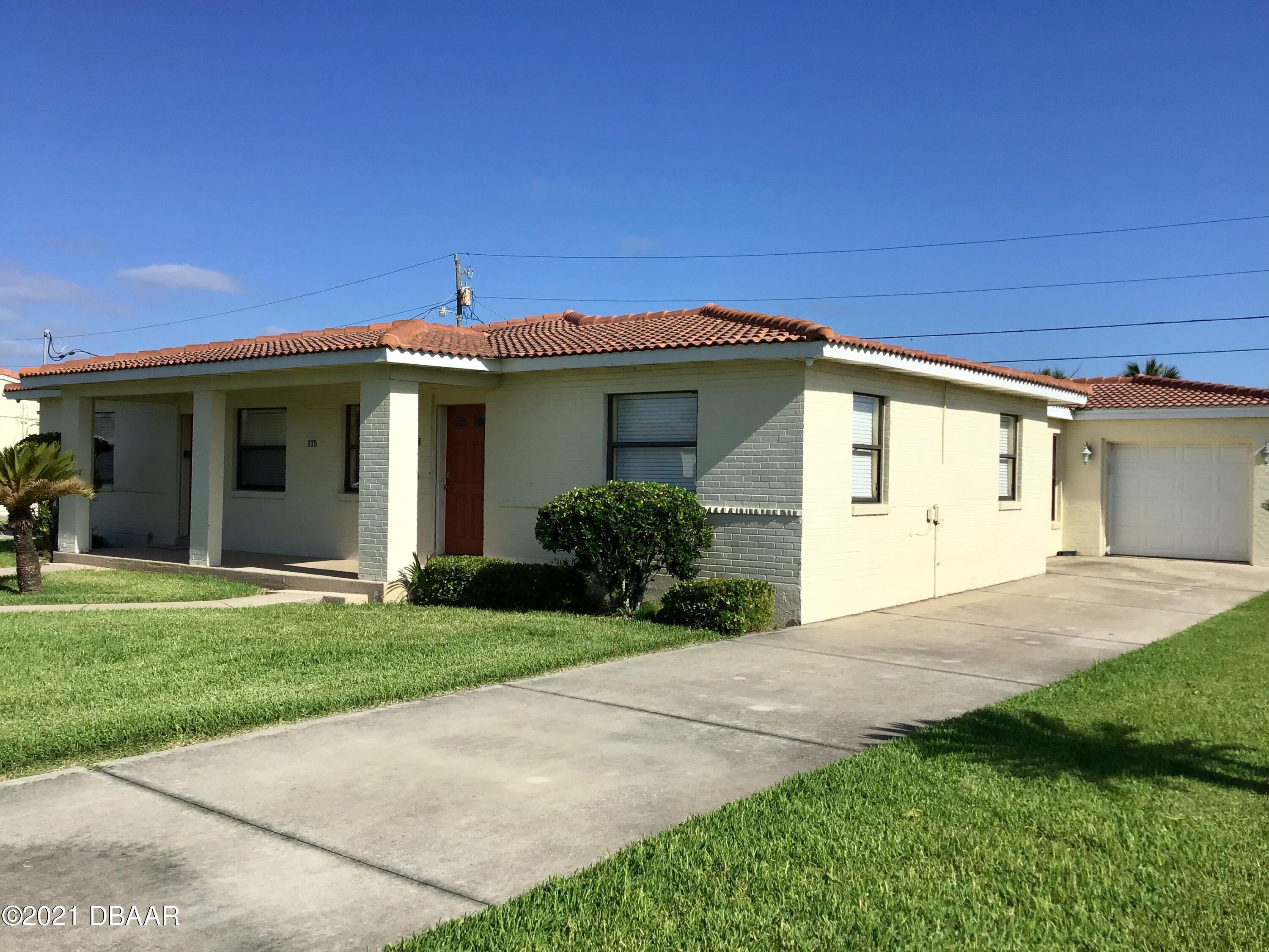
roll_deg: -1.2
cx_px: 634
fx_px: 1136
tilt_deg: -0.8
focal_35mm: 31
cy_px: 476
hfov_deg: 58.4
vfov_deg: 45.4
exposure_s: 1/2092
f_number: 2.4
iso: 25
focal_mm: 3.3
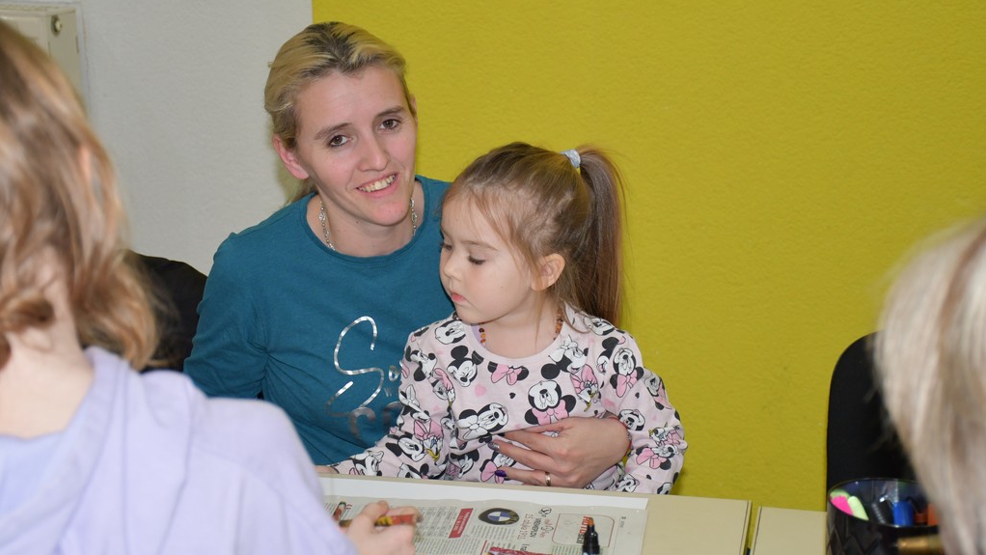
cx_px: 493
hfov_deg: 33.3
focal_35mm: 63
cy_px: 277
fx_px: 1647
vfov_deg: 19.1
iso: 1000
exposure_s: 1/60
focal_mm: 40
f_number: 4.5
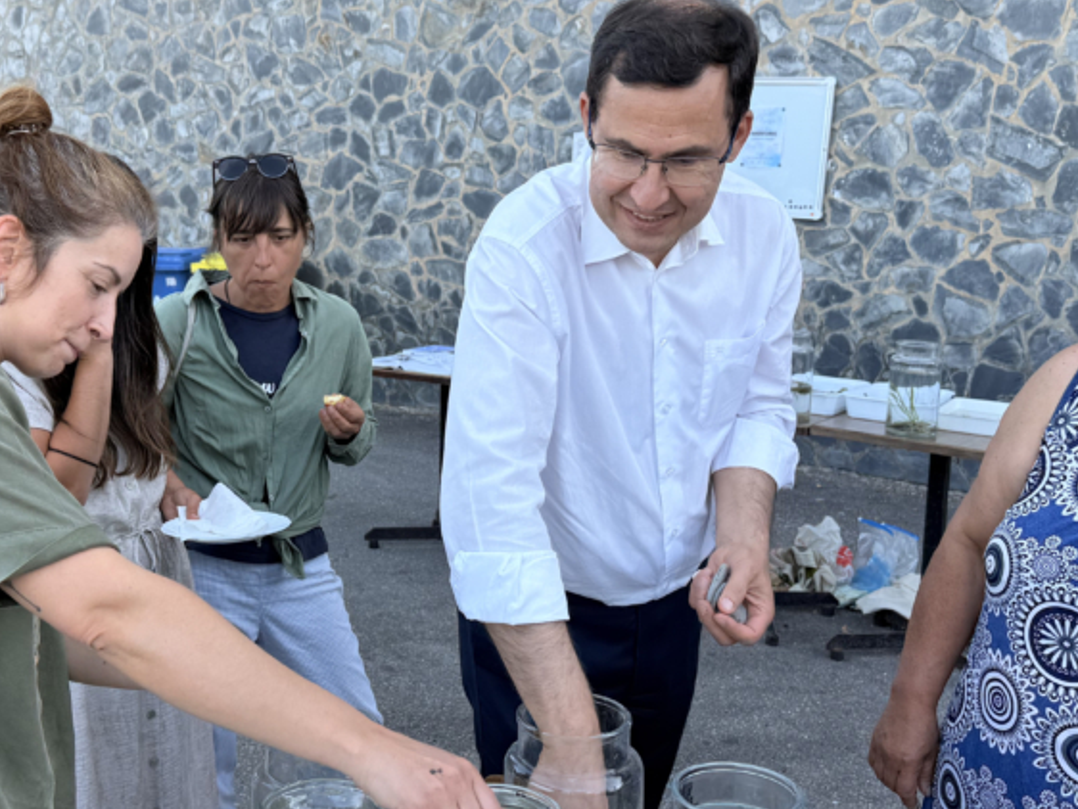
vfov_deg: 32.9
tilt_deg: -7.8
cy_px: 354
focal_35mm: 44
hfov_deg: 42.7
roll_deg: -2.1
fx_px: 1371
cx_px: 435
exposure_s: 1/410
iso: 80
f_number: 1.78
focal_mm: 6.76
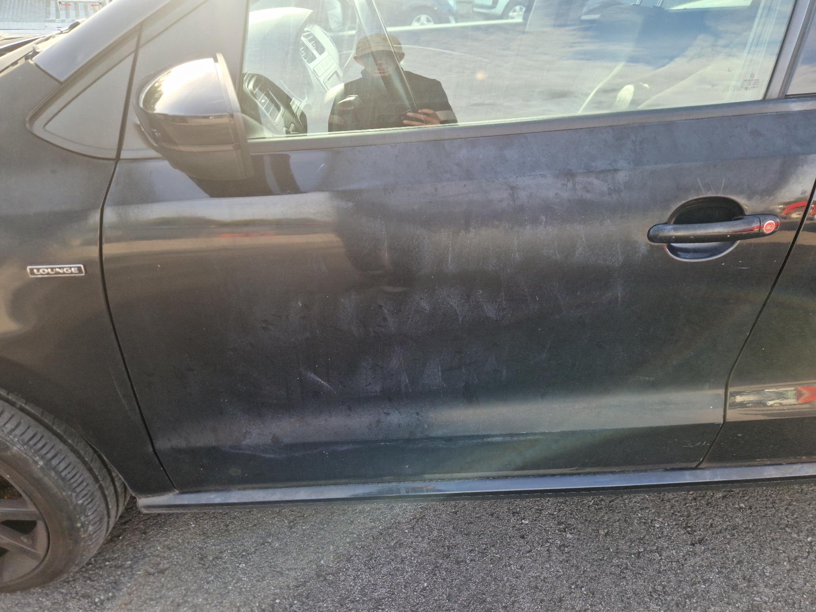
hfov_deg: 73.9
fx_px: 542
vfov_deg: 58.9
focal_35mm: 23
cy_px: 306
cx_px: 408
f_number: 1.8
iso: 50
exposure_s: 1/100
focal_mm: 5.4
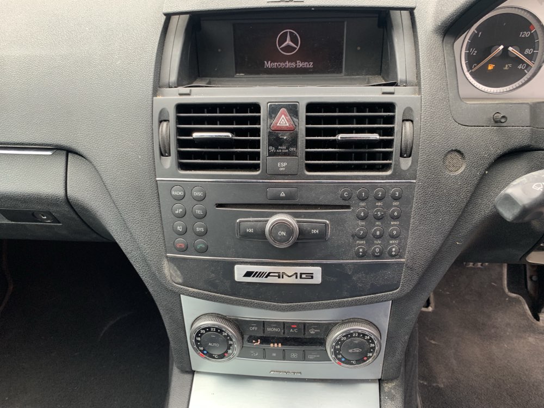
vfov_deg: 53.1
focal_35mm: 26
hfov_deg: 67.3
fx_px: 409
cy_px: 204
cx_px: 272
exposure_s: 1/68
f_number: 1.8
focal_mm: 4.25
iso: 100
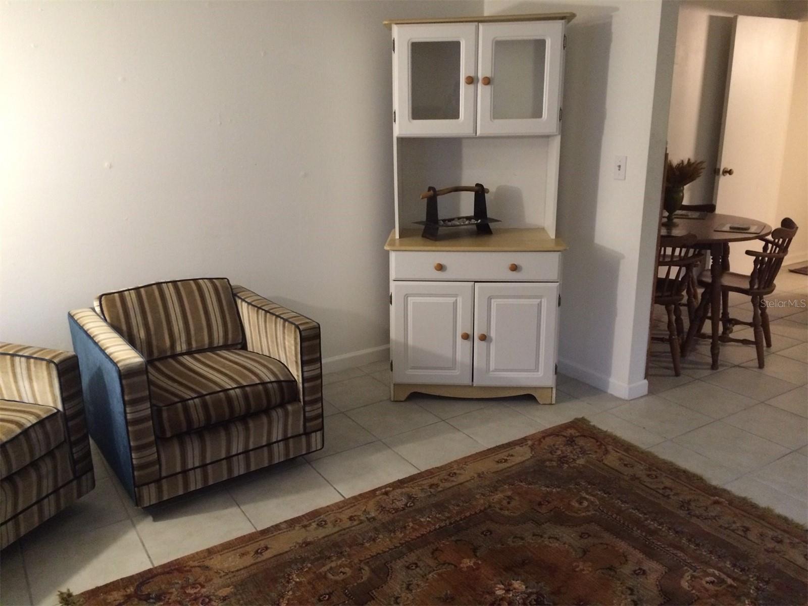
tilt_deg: -14.9
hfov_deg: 61.7
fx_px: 677
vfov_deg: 48.2
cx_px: 404
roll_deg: +1.0
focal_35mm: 29
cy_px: 303
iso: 320
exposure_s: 1/17
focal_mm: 4.15
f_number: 2.2
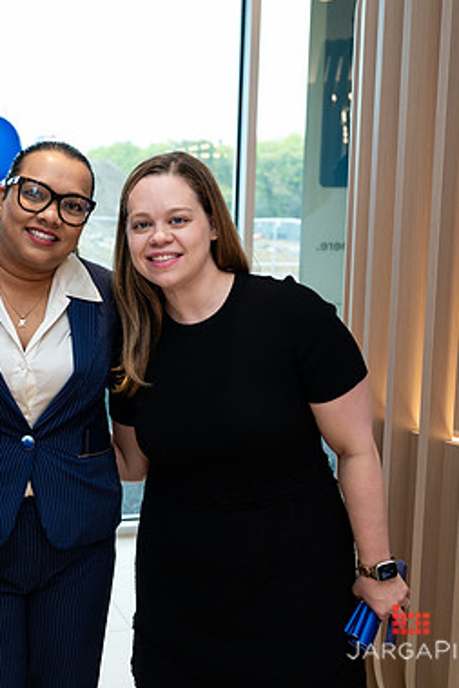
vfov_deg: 39.6
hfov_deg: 25.8
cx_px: 13
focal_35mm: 50
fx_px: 955
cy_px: 336
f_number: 3.5
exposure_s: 1/200
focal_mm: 31.5
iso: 500
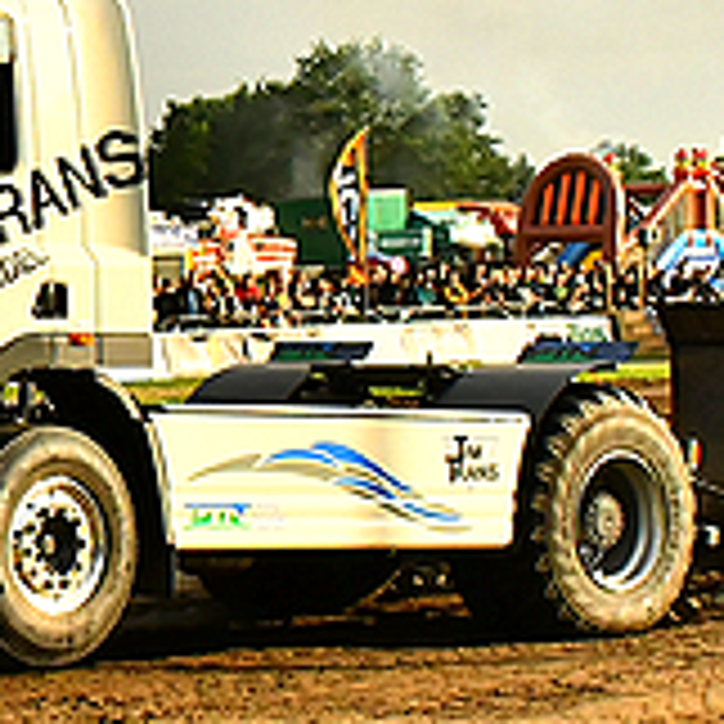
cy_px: 259
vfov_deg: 12.5
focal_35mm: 139
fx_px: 3289
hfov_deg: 12.0
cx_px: -324
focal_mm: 22
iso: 1250
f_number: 5.6
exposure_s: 1/6400
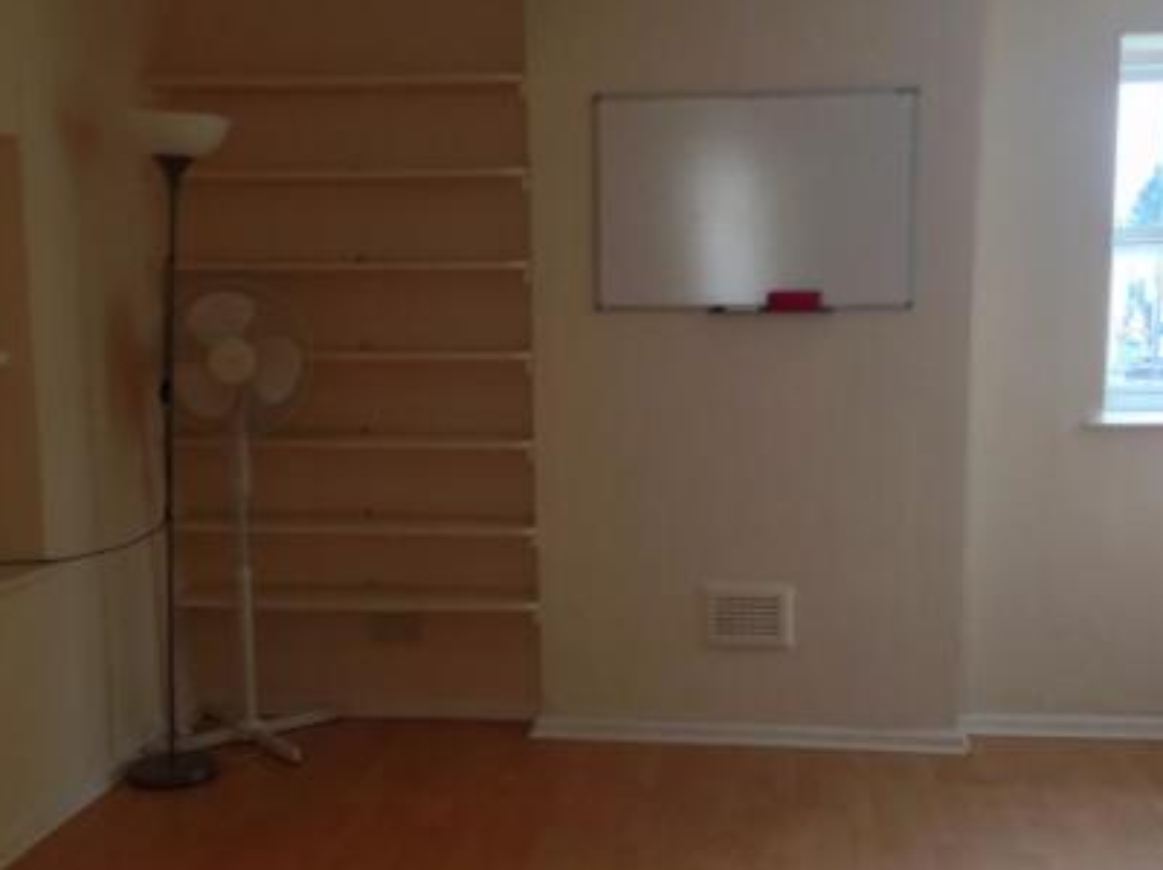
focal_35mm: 48
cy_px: 486
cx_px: 625
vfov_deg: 30.2
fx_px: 1611
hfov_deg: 39.7
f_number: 2.4
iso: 50
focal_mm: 4.12
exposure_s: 1/20
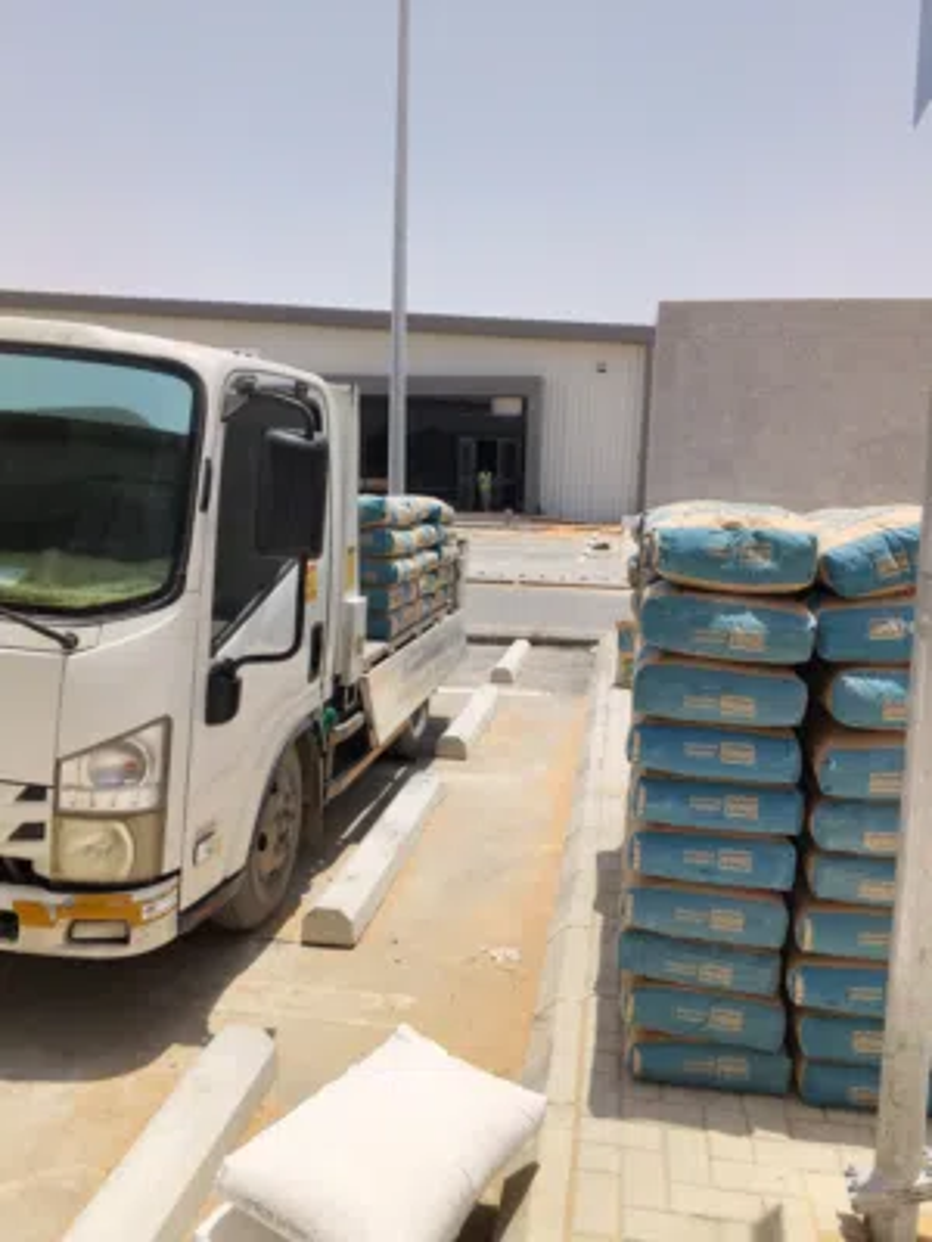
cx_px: 466
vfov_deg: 73.9
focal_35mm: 23
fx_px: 826
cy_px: 621
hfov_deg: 58.9
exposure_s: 1/671
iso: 51
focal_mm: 4.09
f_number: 1.6
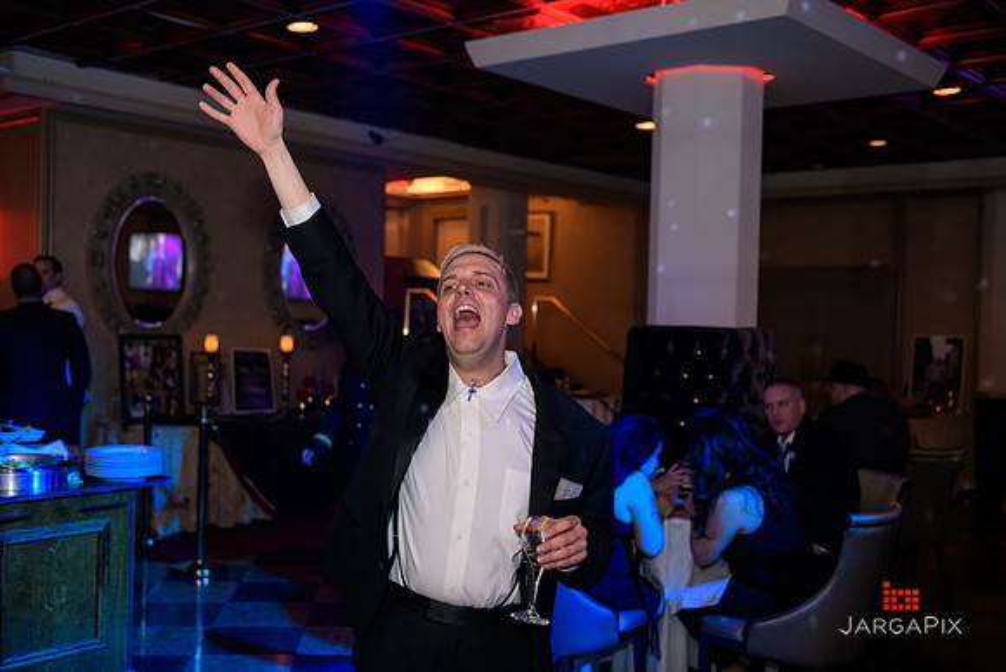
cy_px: 336
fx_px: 1062
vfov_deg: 35.1
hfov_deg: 50.7
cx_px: 503
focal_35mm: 38
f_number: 3.2
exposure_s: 1/125
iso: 1600
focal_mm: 38
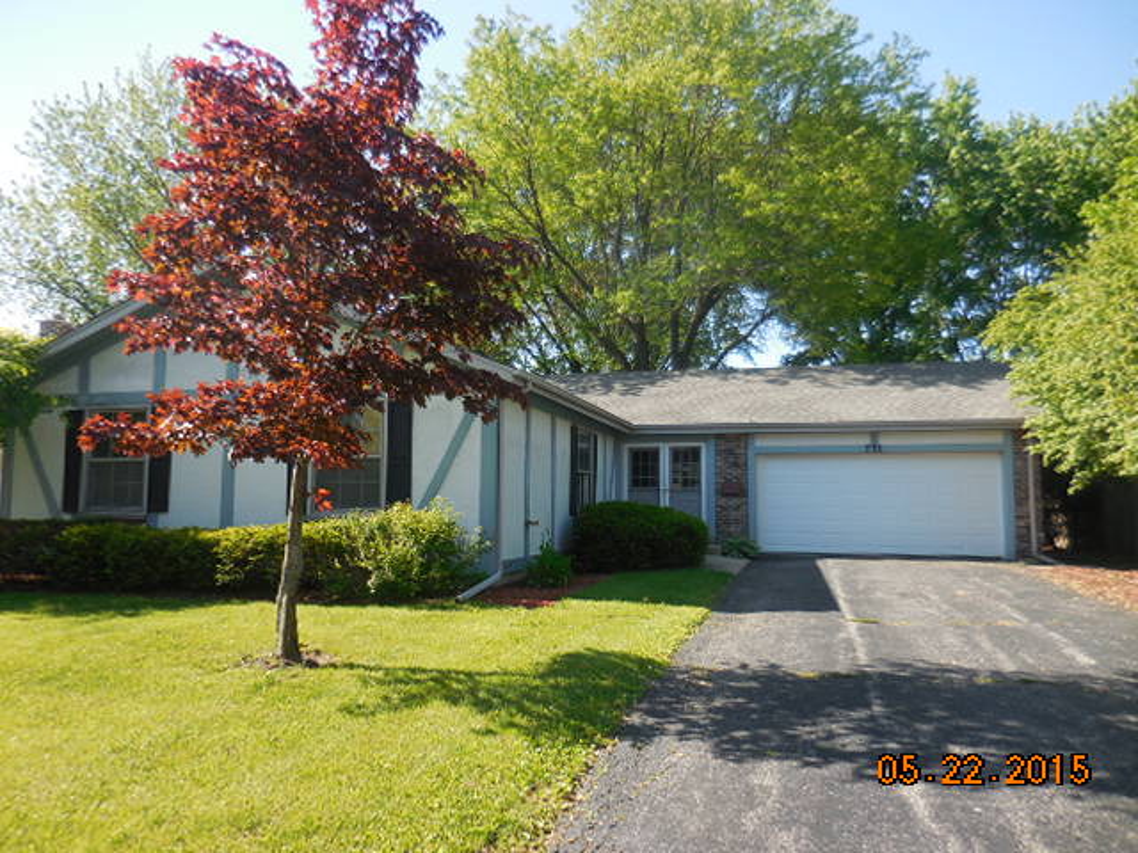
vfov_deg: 54.9
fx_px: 822
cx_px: 569
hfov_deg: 69.4
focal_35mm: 25
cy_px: 426
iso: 125
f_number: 3.3
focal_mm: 4.5
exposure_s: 1/500
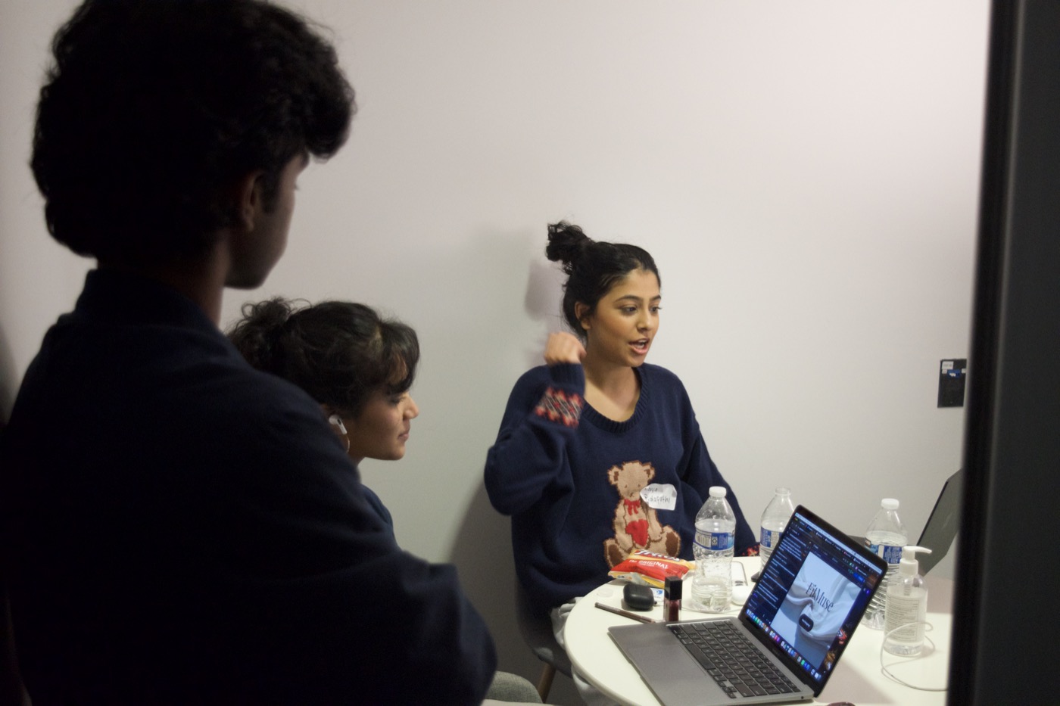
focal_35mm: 46
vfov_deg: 28.9
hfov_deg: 42.3
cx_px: 530
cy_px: 353
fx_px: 1369
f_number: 4.2
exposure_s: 1/125
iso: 3200
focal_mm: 31
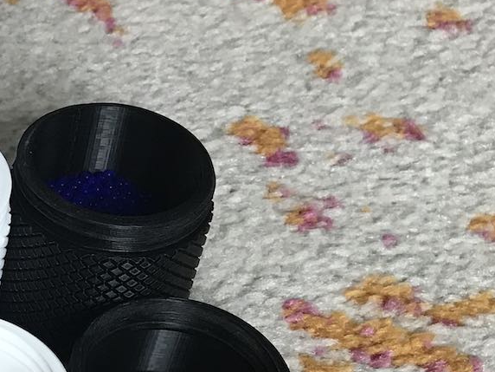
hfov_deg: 18.9
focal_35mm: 94
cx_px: -195
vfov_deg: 15.5
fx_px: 1344
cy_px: 351
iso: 40
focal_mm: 3.99
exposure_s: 1/24
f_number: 1.8
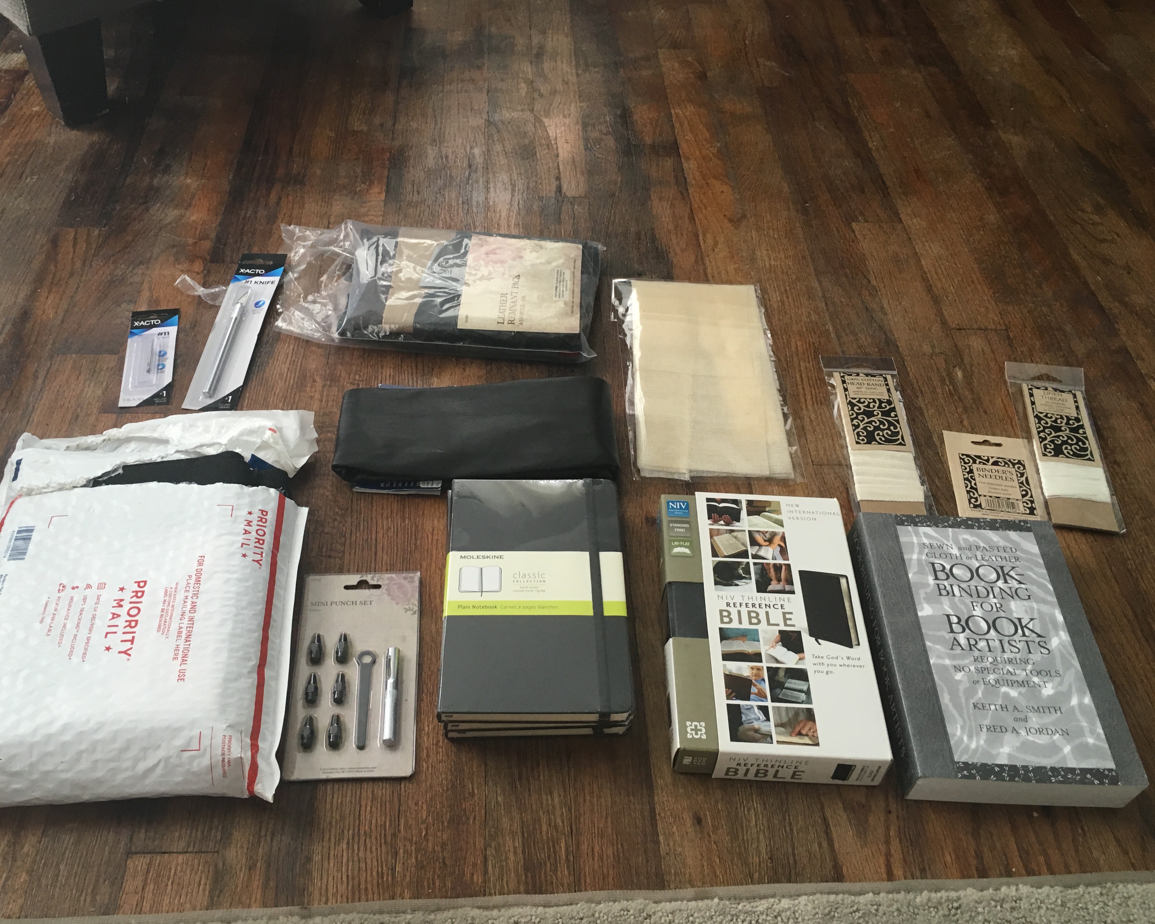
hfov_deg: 57.1
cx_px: 537
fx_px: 1060
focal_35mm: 31
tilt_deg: -46.9
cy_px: 464
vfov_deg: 47.1
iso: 80
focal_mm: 4.15
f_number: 2.2
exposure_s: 1/30
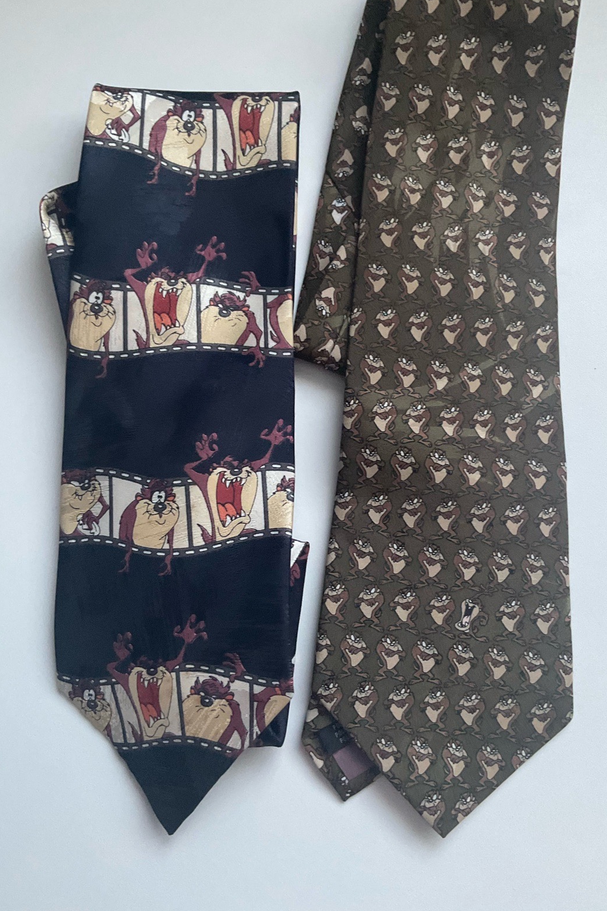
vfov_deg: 60.3
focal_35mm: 31
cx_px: 331
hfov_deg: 42.3
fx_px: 784
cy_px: 462
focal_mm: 3
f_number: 1.8
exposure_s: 1/60
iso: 125
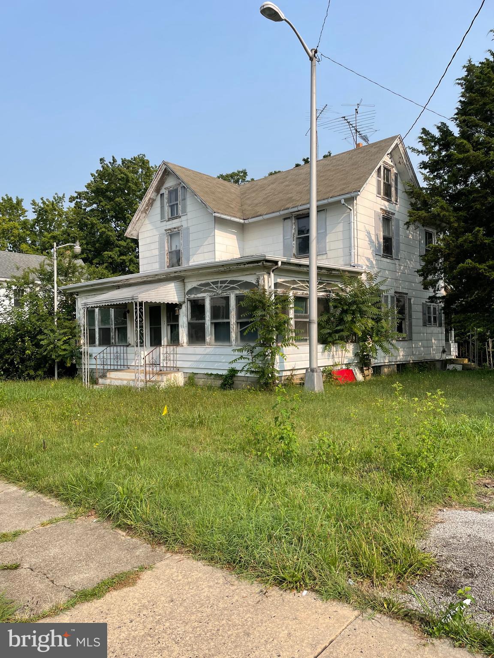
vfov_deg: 67.3
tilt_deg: +2.2
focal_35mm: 26
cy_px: 329
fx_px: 495
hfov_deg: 53.1
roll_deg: +1.1
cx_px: 247
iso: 32
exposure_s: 1/2564
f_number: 1.6
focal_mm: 4.2
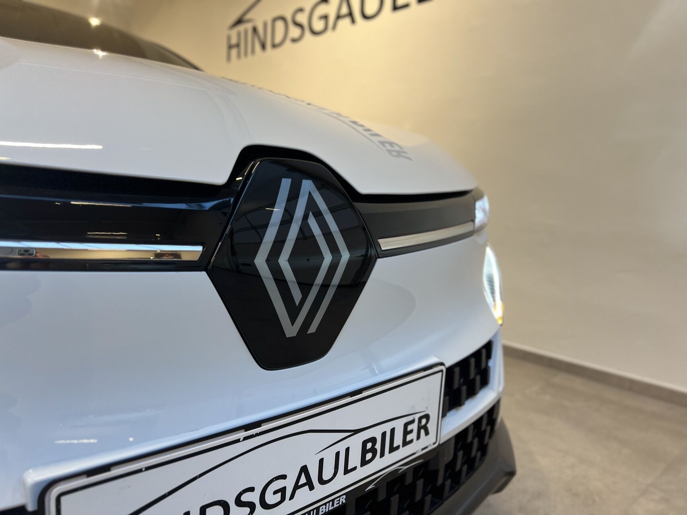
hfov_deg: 67.3
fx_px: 516
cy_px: 258
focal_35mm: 26
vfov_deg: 53.1
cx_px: 344
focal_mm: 5.7
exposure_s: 1/49
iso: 100
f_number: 1.5
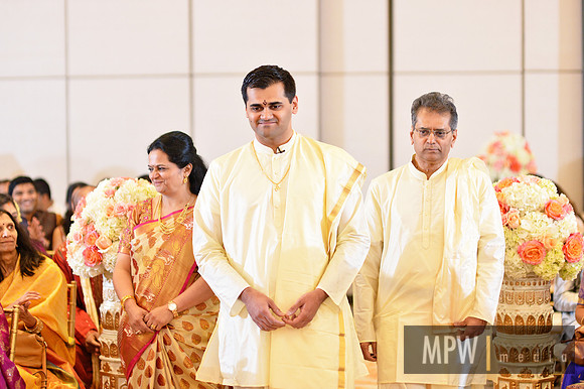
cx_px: 292
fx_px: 1378
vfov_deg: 16.1
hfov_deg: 23.9
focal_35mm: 85
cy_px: 194
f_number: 2.2
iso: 2500
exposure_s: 1/250
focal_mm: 85
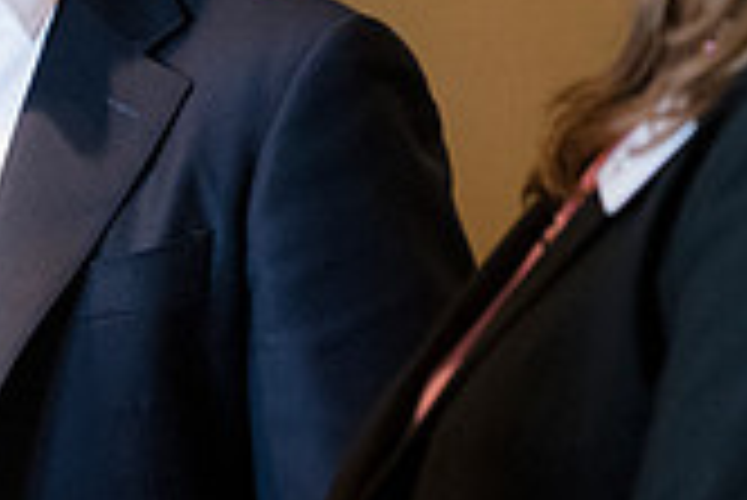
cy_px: -133
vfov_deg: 2.5
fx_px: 11256
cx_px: -135
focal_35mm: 542
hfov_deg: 3.8
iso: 5000
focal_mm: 155
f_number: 2.8
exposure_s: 1/125
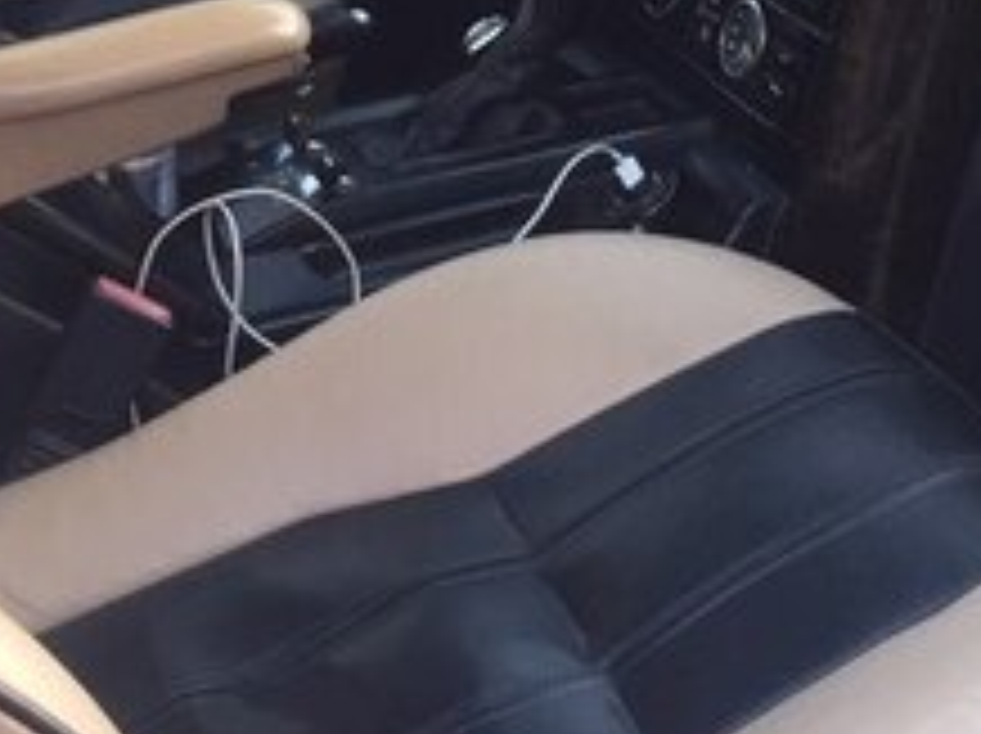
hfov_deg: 22.2
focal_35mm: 88
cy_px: -349
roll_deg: -2.0
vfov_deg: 15.5
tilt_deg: -10.7
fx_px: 2491
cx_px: 648
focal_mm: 4.15
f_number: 2.2
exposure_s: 1/33
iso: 64
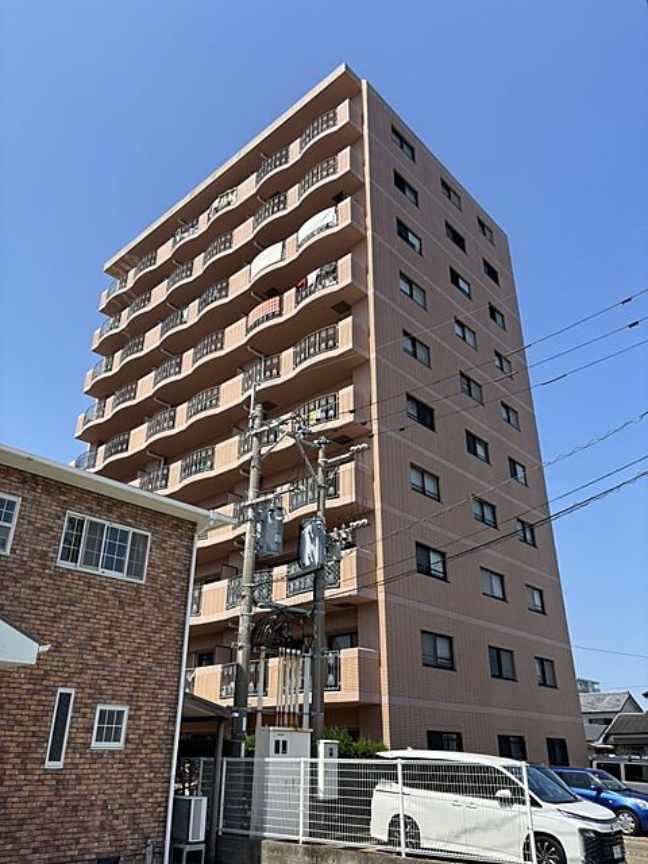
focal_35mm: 26
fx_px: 649
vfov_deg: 67.3
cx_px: 324
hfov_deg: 53.1
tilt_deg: +25.4
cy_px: 432
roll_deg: -1.3
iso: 50
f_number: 1.6
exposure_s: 1/2451
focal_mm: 5.96
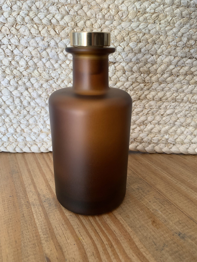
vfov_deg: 67.3
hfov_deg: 53.1
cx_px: 98
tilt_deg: -22.1
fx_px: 197
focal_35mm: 26
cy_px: 131
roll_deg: -1.1
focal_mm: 4.25
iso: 100
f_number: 1.8
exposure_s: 1/120
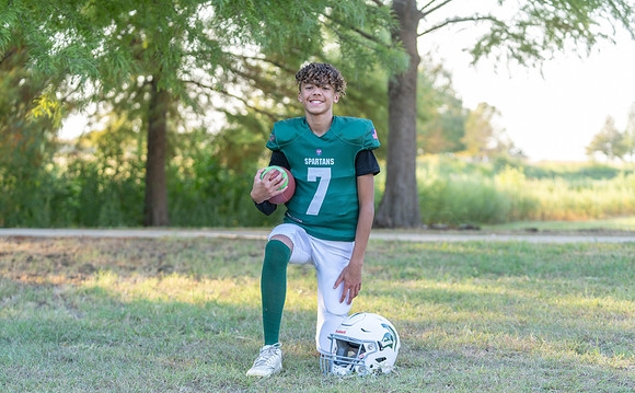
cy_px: 209
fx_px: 1331
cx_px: 318
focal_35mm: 77
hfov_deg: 26.8
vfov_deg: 16.8
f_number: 2.8
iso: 250
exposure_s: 1/320
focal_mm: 75
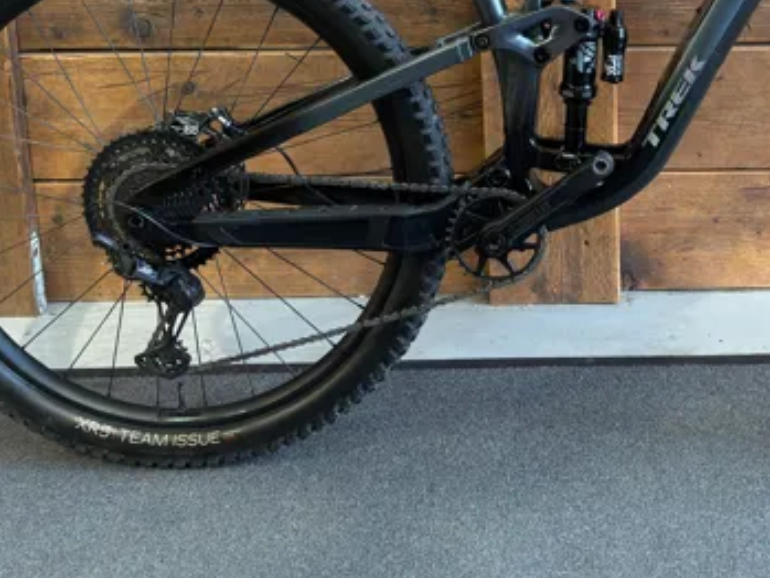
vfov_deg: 25.0
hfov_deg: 33.8
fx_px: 1224
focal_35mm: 55
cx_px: 631
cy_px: -33
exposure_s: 1/50
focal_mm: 6.76
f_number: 1.78
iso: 250
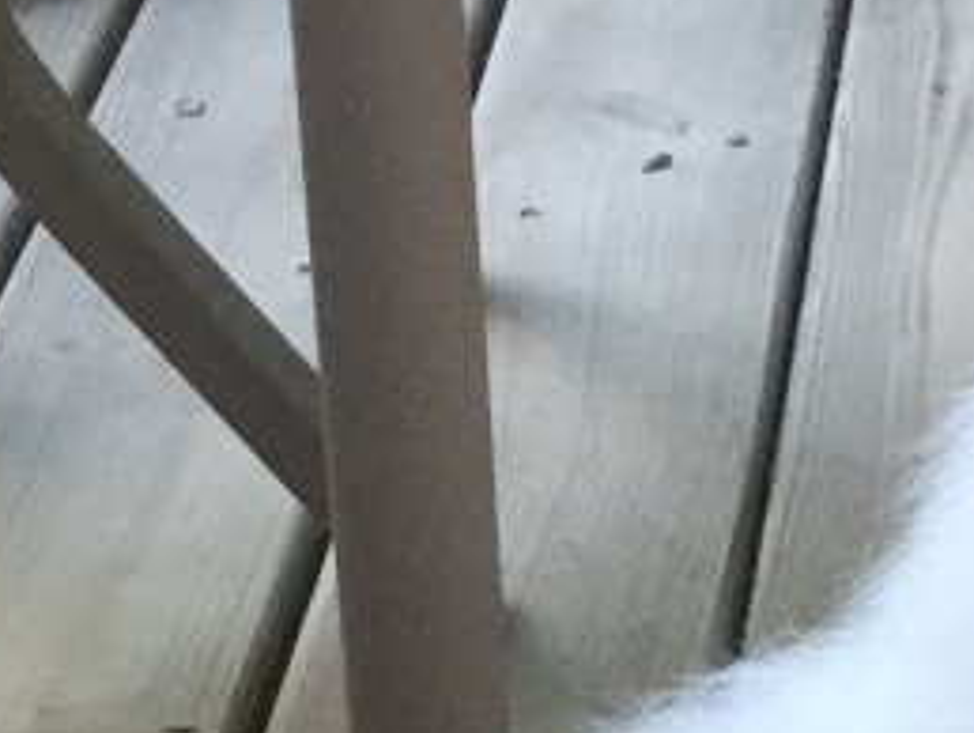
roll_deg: -3.9
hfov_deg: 10.0
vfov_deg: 7.6
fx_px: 5407
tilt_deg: -30.5
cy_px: 1239
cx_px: 1457
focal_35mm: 192
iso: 40
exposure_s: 1/30
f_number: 2.4
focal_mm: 3.3
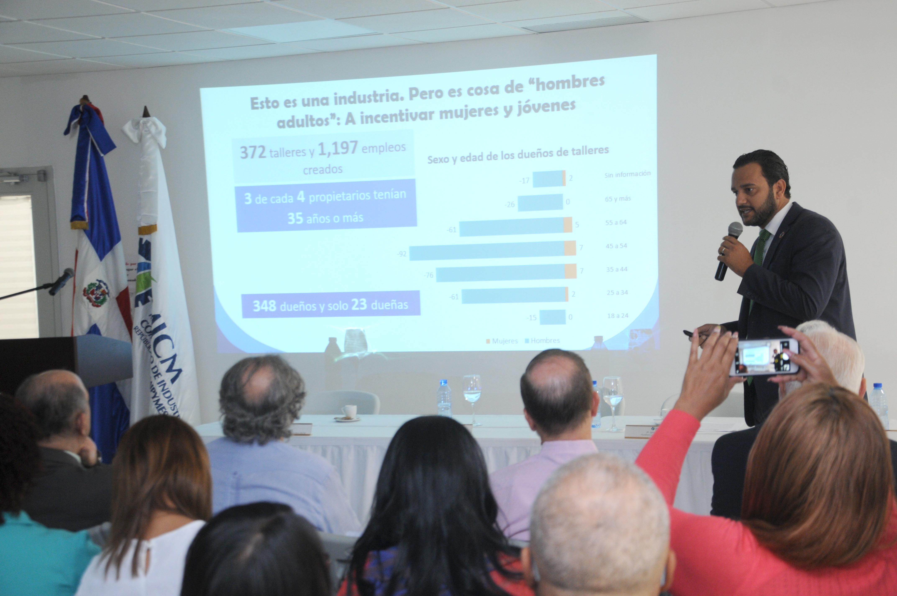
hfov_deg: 33.4
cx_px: 448
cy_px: 298
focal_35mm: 60
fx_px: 1493
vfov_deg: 22.6
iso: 640
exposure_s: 1/50
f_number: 4.5
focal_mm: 40
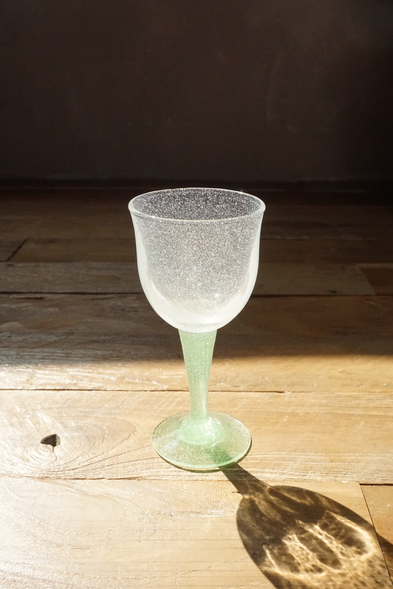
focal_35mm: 37
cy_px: 292
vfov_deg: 51.9
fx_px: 606
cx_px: 201
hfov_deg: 35.9
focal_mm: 24
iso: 2500
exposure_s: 1/1600
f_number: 10
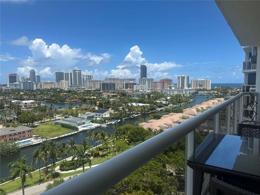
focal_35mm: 24
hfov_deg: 71.6
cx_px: 130
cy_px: 98
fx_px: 180
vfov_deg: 56.8
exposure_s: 1/5525
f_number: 1.78
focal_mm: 6.86
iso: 80
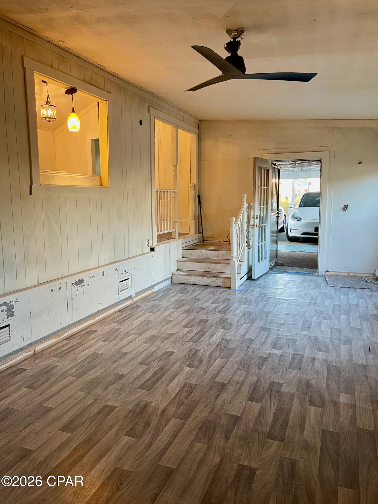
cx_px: 189
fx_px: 364
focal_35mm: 25
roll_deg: -0.4
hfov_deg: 54.9
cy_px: 252
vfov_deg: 69.4
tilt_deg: -7.5
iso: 125
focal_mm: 5.1
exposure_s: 1/60
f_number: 1.6
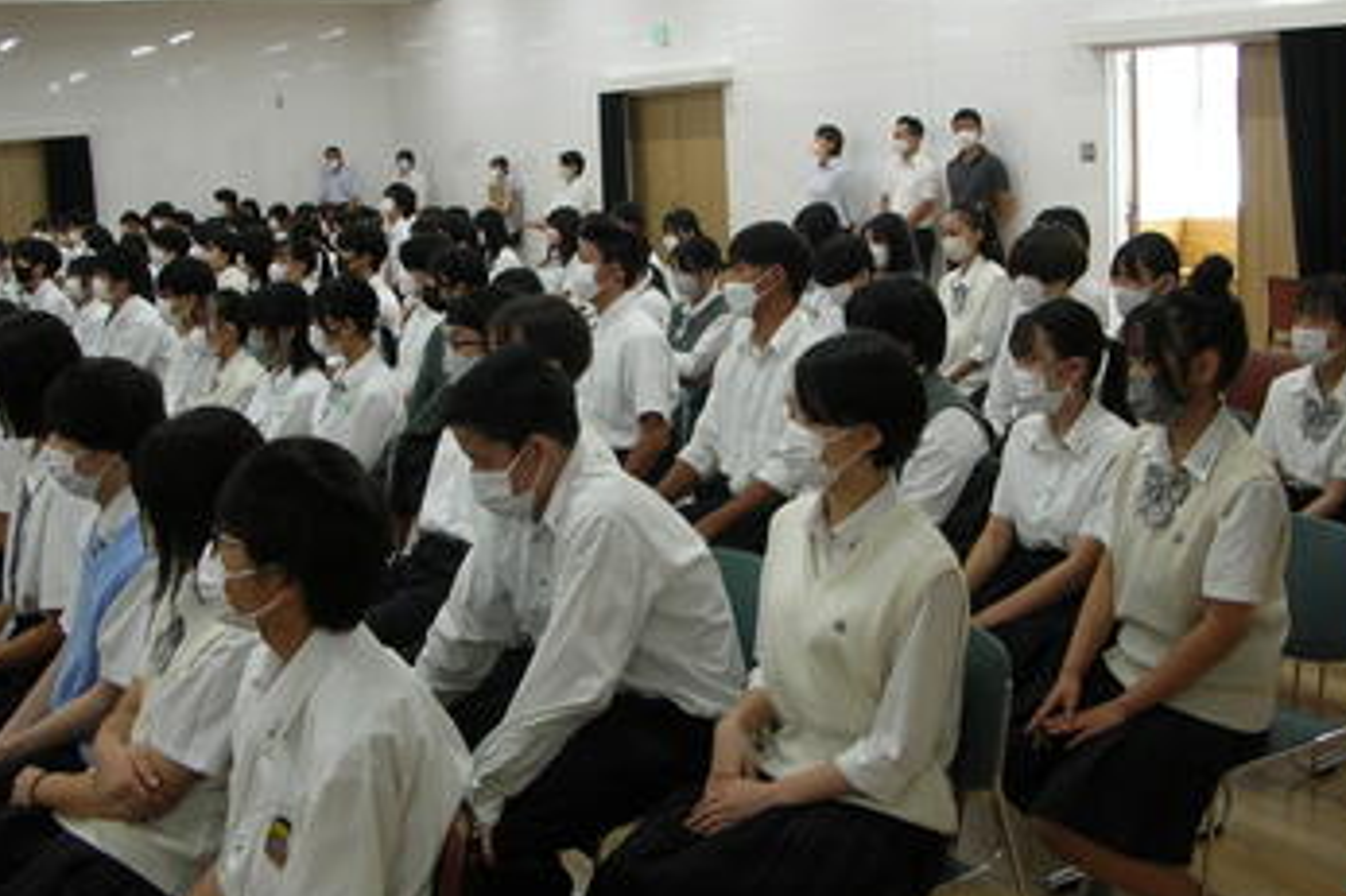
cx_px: 690
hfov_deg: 46.4
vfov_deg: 31.8
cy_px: 411
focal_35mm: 42
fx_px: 1570
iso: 50
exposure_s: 1/22.4
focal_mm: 5.8
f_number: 2.8
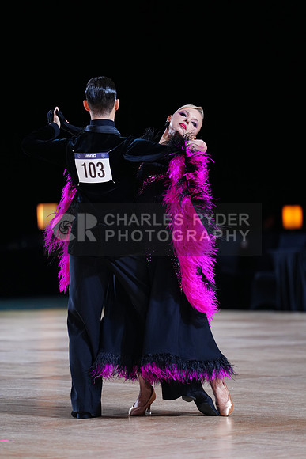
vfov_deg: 12.1
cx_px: 153
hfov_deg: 8.1
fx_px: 2166
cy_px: 230
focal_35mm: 170
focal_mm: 170
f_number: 2.8
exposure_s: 1/500
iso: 1000
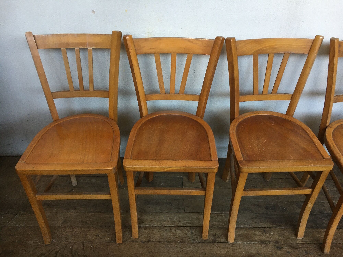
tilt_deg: -38.3
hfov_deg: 61.7
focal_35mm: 29
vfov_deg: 48.2
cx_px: 172
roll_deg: -1.9
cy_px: 128
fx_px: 287
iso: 50
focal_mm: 4.15
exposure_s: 1/33
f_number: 2.2
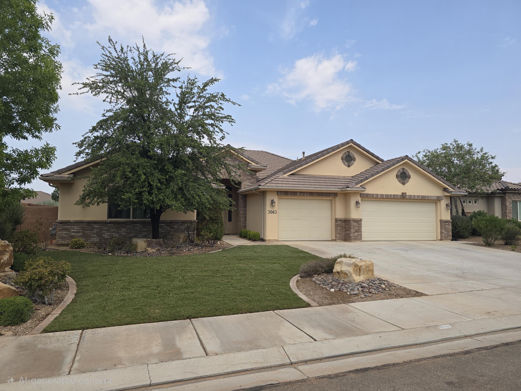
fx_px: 346
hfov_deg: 73.9
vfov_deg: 58.9
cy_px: 196
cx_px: 260
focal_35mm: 23
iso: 12
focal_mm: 6.3
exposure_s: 1/769
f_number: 1.7
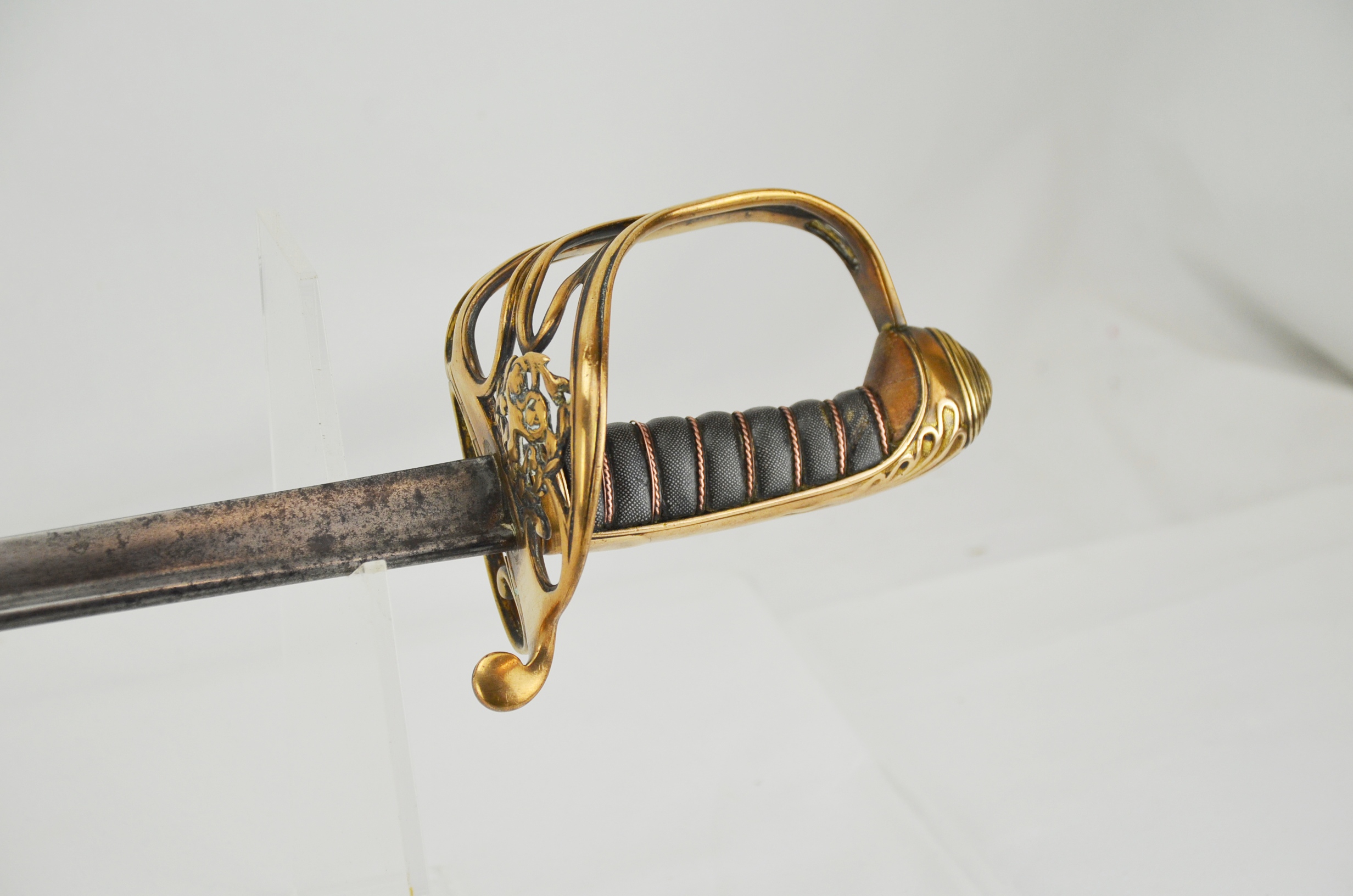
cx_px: 676
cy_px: 448
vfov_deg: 13.0
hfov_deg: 19.5
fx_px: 3938
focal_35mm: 105
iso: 560
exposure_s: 1/250
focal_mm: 70
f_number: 5.3
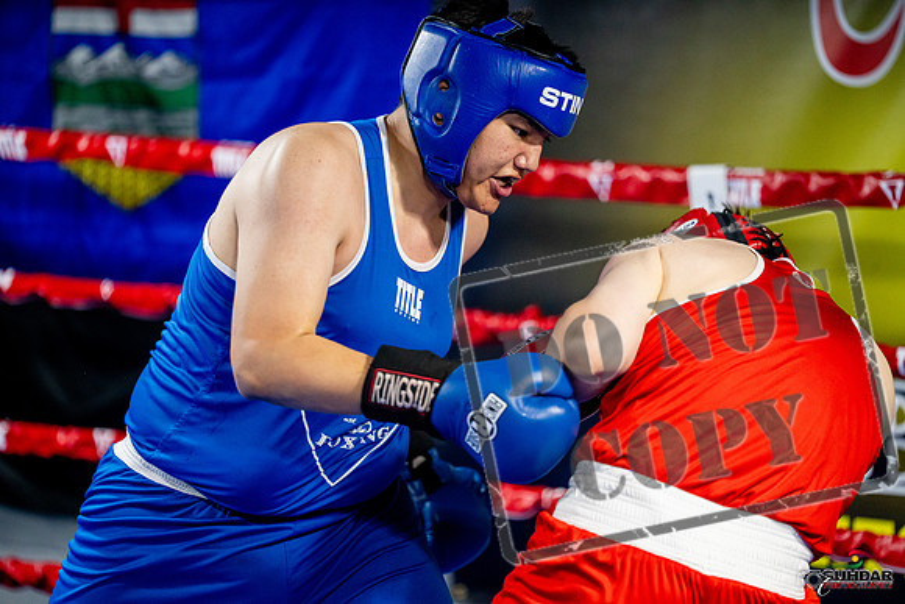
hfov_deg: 15.0
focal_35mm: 137
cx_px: 452
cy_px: 302
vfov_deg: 10.0
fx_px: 3445
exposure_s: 1/1000
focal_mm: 137
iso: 4000
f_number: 2
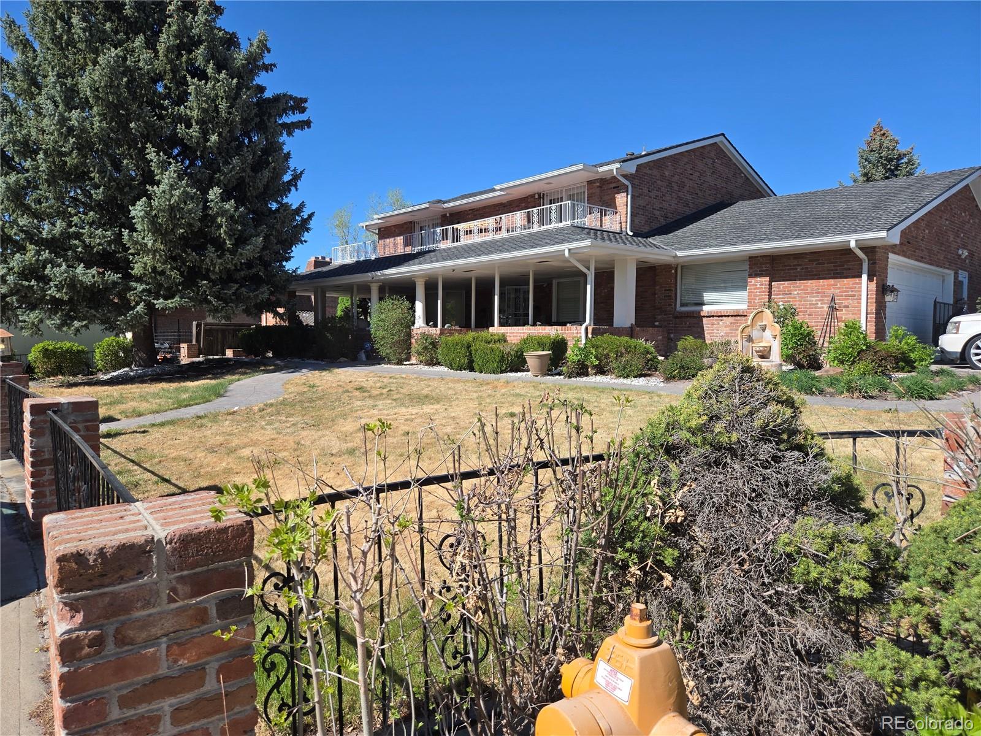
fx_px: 652
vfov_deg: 58.9
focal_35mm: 23
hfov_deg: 73.9
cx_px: 490
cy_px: 368
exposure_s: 1/2921
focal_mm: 5.4
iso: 50
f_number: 1.8
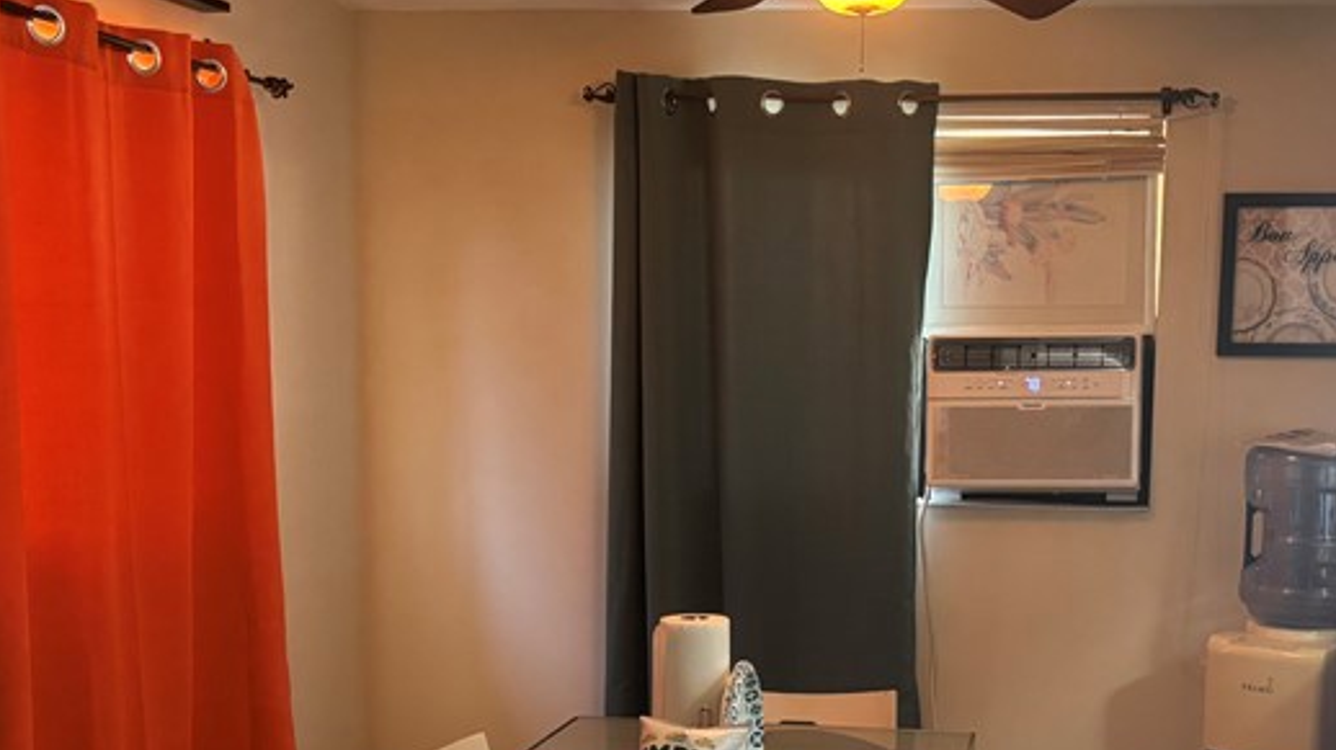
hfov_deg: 37.0
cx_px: 846
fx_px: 1983
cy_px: 613
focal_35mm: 56
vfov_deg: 21.1
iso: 400
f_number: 1.6
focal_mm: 5.96
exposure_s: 1/60
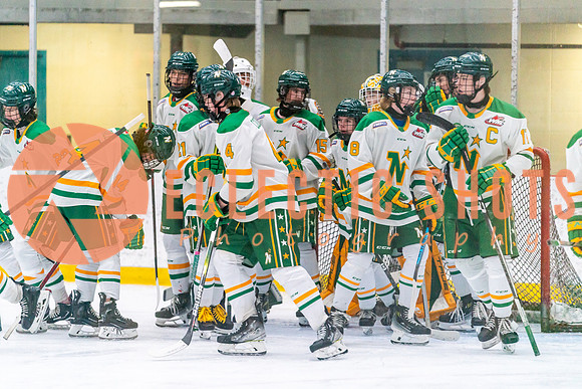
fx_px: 3534
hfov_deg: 9.4
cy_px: 174
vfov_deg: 6.3
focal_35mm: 219
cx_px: 261
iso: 3200
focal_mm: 198
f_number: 2.8
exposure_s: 1/1250
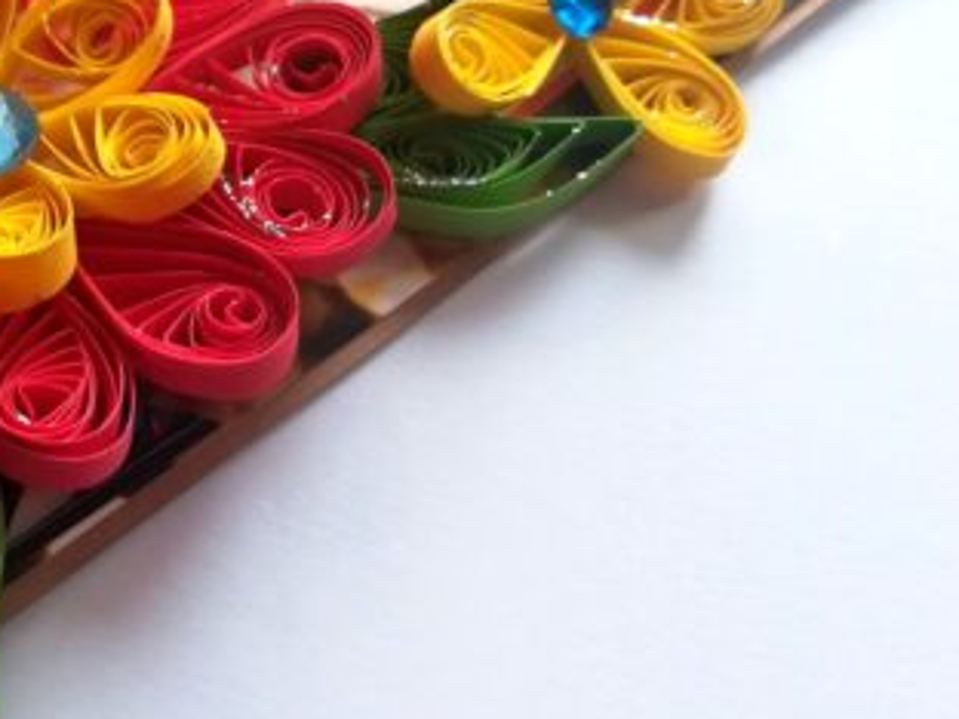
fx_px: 1385
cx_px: 92
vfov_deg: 28.3
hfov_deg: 35.8
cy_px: 111
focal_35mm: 50
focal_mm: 3.83
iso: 100
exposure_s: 1/100
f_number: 2.2
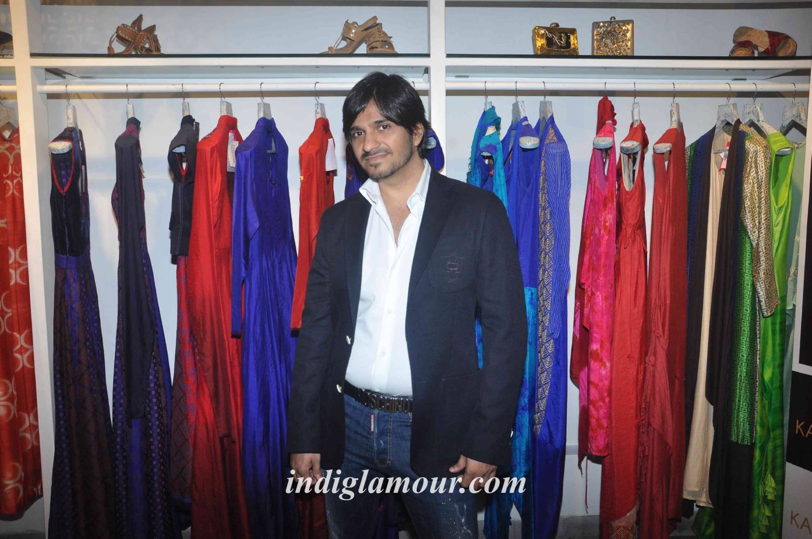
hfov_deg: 59.6
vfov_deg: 41.6
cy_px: 270
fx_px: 710
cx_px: 406
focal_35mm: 32
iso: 640
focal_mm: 21
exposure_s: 1/250
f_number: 10
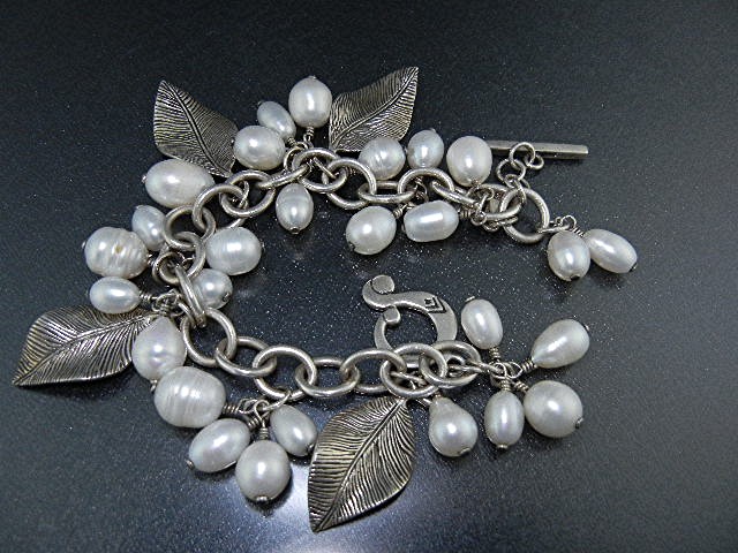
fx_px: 725
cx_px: 369
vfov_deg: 41.8
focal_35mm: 34
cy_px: 276
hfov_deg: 54.0
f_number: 7.2
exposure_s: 1/30
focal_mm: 6.2
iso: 448
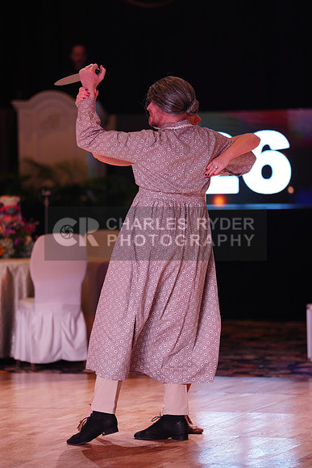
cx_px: 156
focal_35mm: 175
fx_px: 2273
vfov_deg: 11.7
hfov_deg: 7.9
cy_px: 234
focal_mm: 175
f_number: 2.8
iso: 800
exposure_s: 1/250
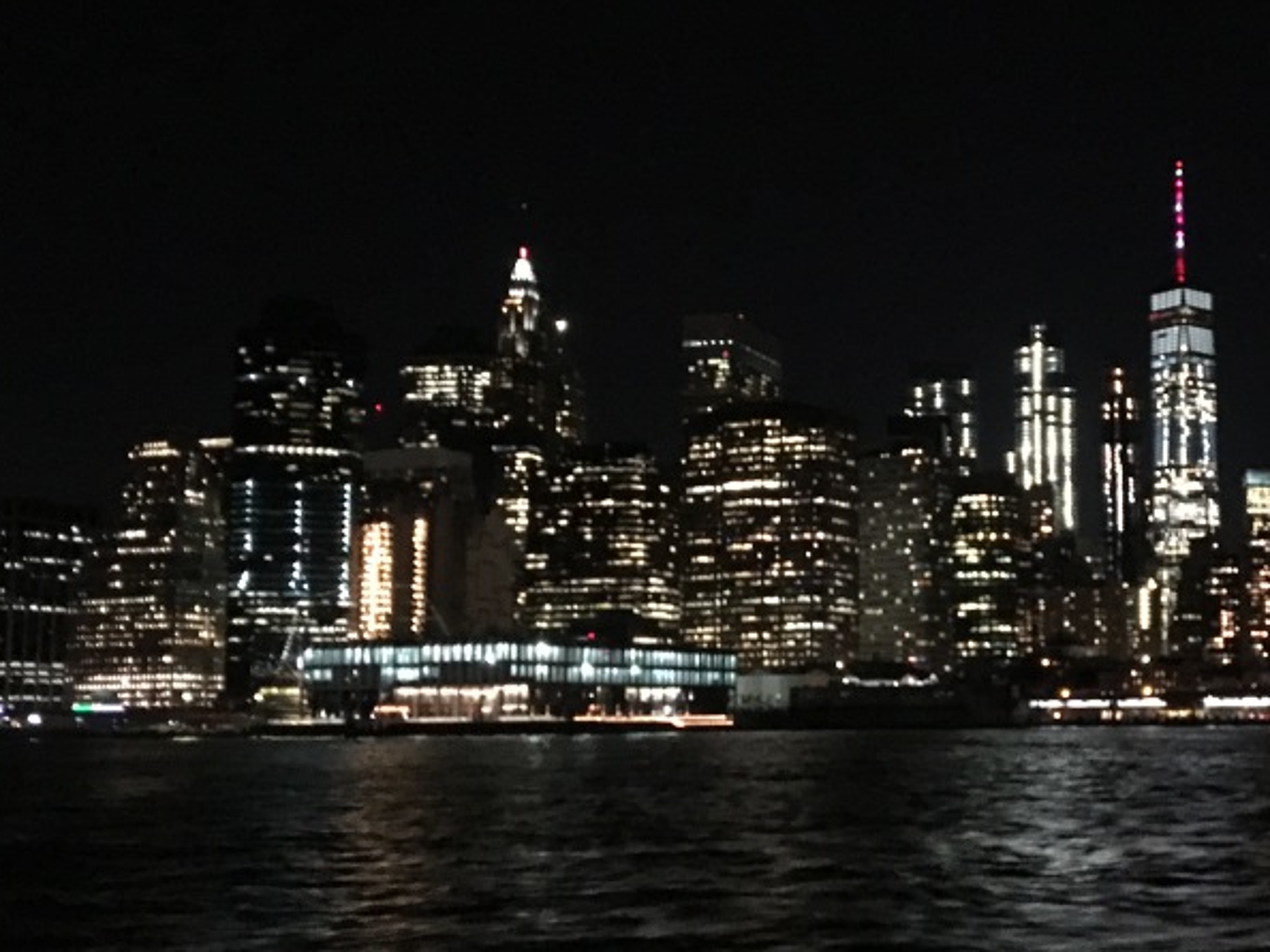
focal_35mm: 50
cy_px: 528
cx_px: 996
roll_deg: +1.2
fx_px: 1834
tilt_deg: +3.9
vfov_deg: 29.1
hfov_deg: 37.0
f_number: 2.2
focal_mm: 4.15
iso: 640
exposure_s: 1/15
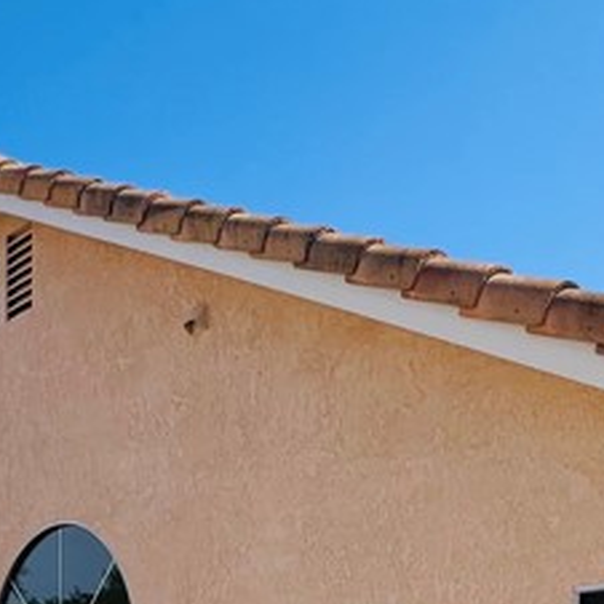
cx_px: 257
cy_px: 799
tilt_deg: +2.2
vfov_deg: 27.1
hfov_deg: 32.7
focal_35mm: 52
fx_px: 1027
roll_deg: +0.2
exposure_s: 1/1064
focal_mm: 1.57
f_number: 1.8
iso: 32
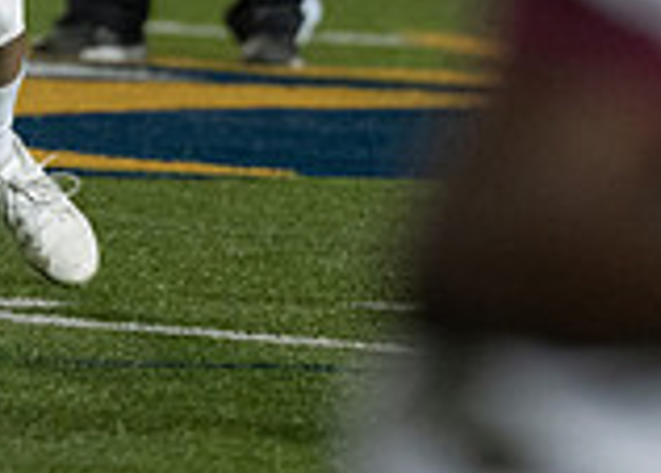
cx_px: -92
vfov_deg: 1.3
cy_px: -424
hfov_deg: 1.8
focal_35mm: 1141
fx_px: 21429
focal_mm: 200
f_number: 2.8
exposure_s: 1/1000
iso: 2000
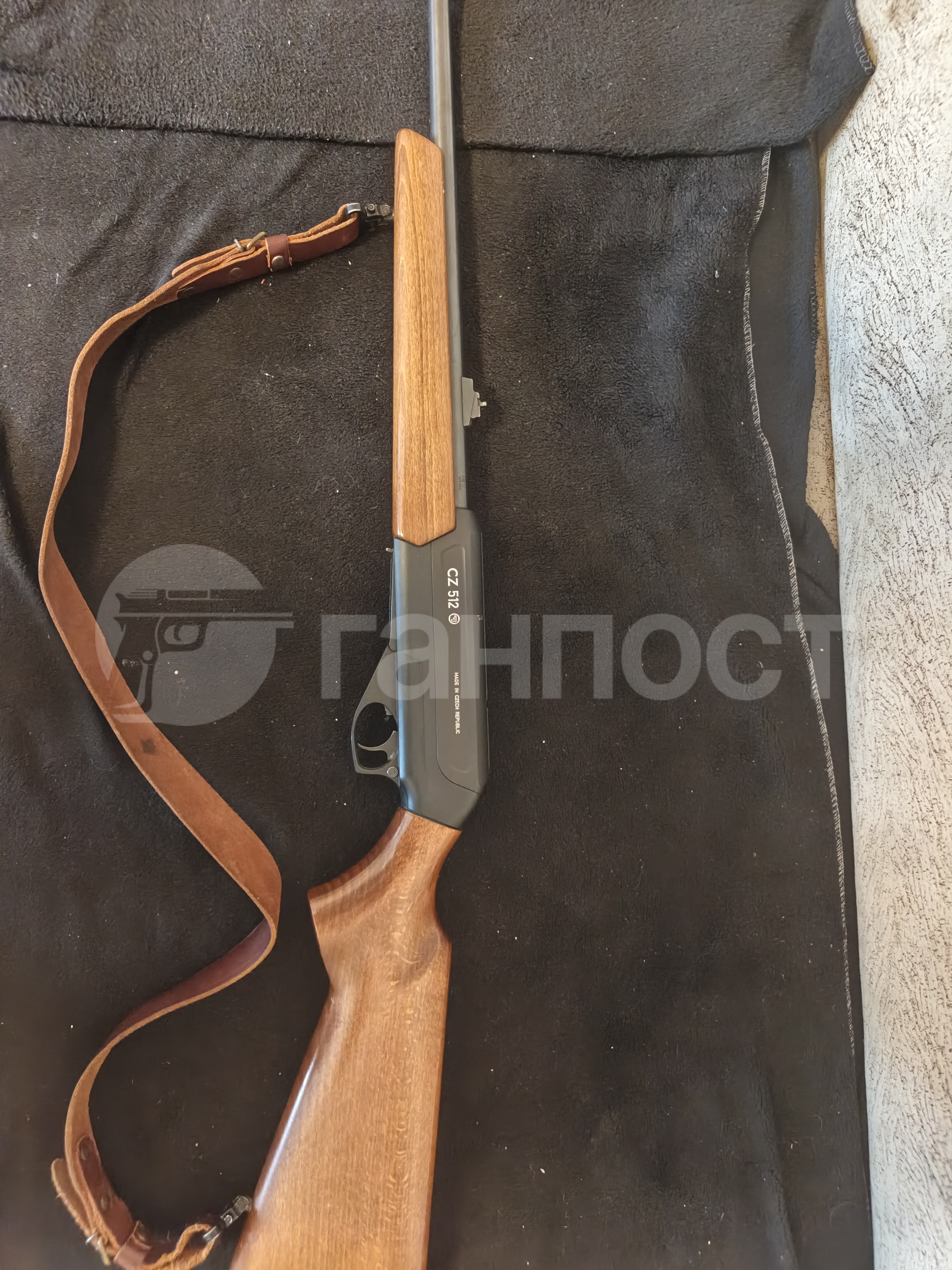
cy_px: 635
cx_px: 476
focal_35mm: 23
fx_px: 843
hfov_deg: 58.9
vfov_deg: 73.9
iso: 3581
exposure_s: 1/20
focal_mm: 5.56
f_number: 1.8
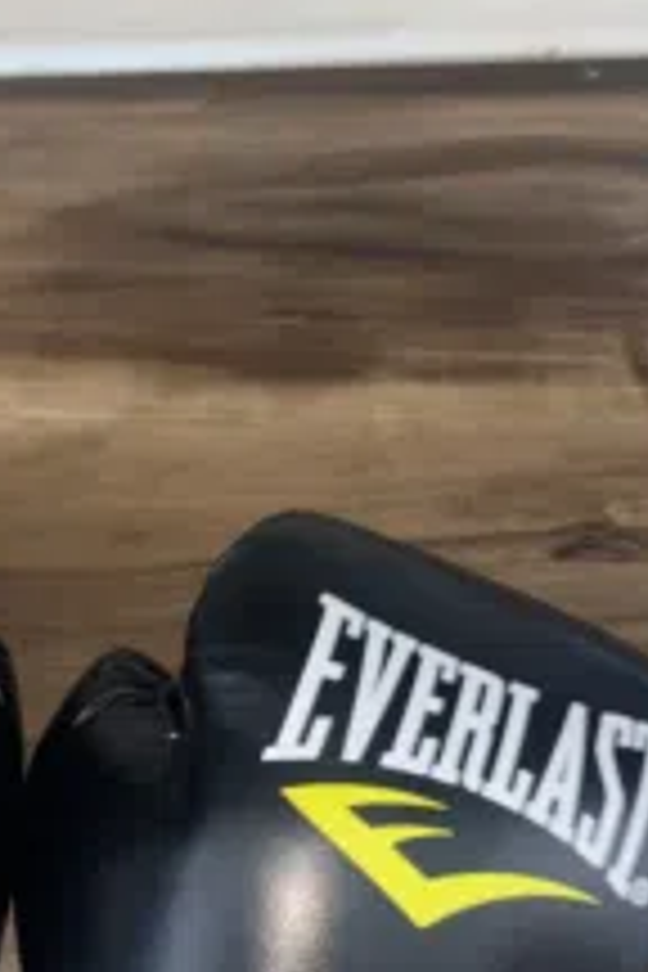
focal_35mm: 50
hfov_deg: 26.0
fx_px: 1350
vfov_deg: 37.5
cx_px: 54
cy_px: 837
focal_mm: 4.25
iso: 80
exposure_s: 1/4
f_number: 1.8
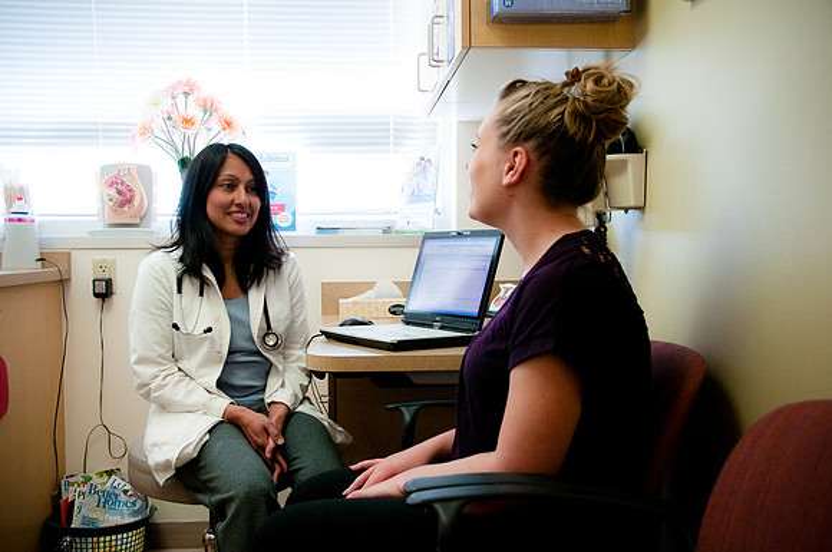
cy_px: 276
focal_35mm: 36
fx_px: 831
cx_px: 416
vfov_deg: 36.8
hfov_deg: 53.2
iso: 640
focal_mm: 24
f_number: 3.8
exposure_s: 1/80
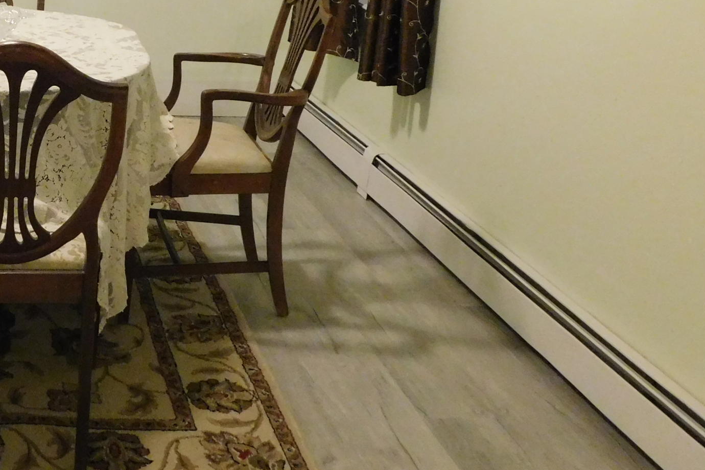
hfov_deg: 34.8
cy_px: 79
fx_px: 1018
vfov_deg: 25.4
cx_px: 6
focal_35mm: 52
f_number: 3
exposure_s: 1/25
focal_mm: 4
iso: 800
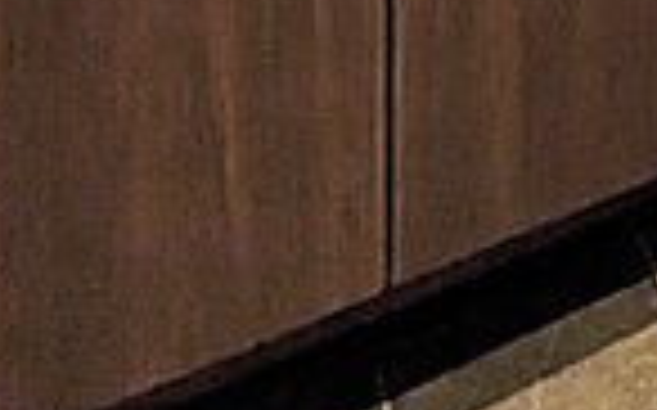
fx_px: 1091
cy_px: -572
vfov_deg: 14.3
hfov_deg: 26.4
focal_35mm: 61
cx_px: 927
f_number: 2.2
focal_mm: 1.83
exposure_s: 1/25
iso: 107
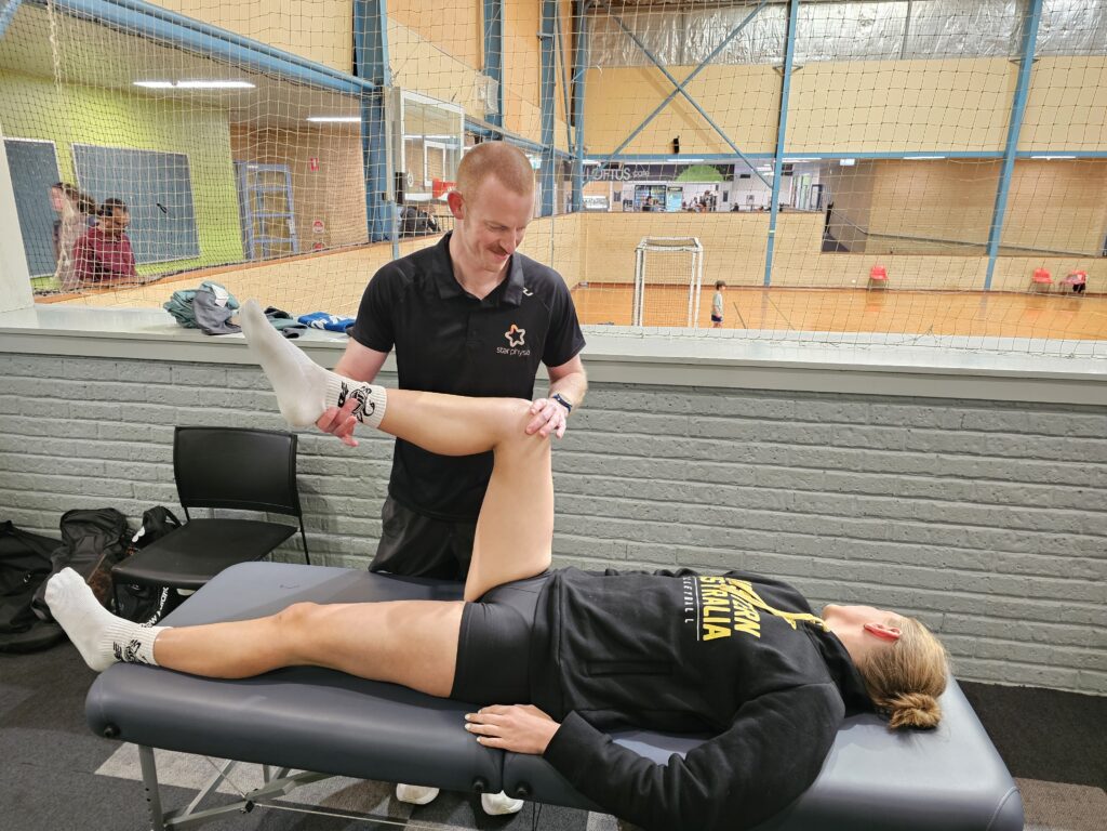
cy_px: 416
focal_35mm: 23
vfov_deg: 58.9
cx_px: 554
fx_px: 736
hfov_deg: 73.9
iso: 800
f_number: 1.7
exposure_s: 1/50
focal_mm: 6.3
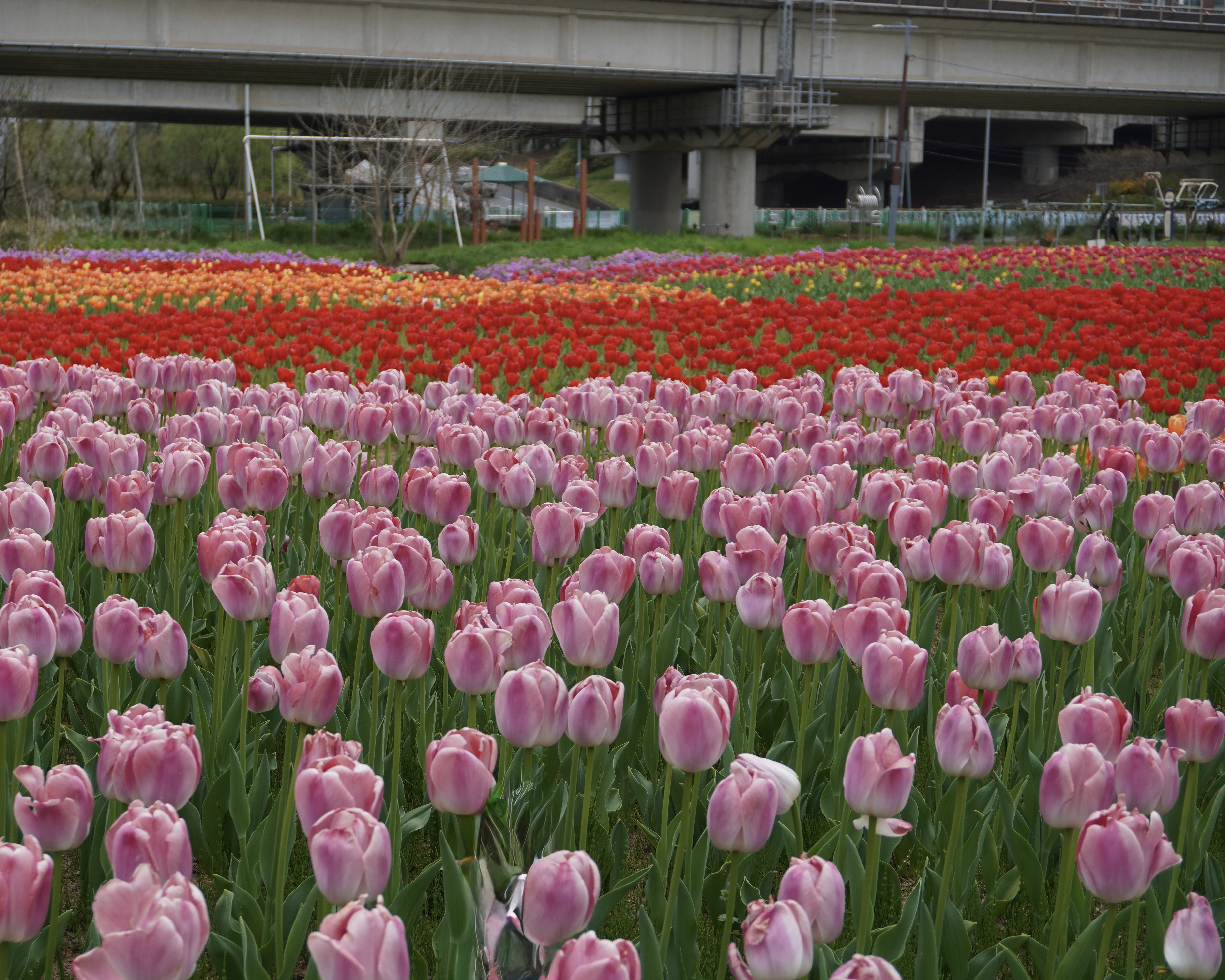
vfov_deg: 28.8
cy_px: 491
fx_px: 1906
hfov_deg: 35.5
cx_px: 512
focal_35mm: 53
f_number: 5.6
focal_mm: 31
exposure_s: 1/400
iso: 100
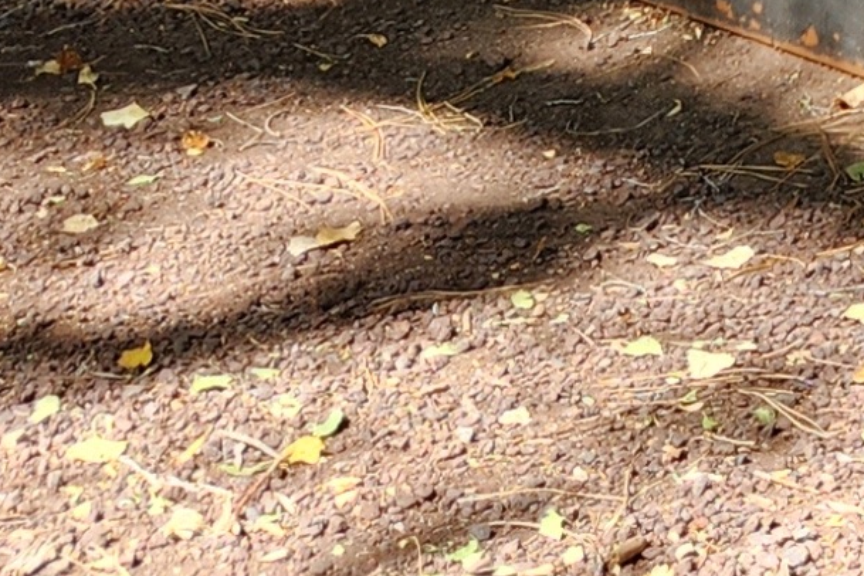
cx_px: 1582
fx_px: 3768
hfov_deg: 12.0
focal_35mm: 157
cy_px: -1450
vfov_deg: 7.2
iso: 20
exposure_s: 1/190
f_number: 1.8
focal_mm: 5.4
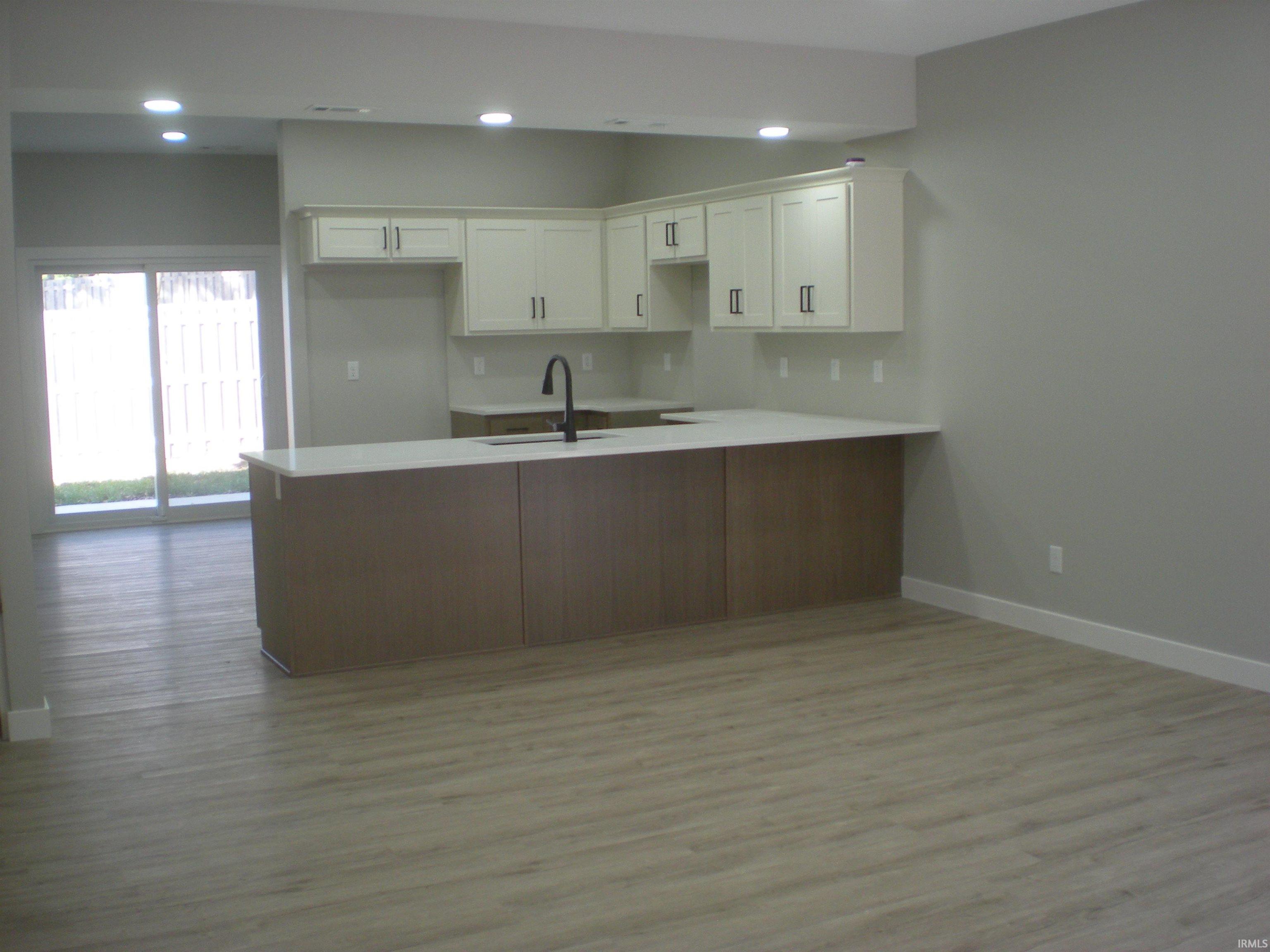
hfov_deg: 49.0
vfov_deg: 37.7
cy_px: 476
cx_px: 635
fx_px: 1394
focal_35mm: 38
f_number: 3.1
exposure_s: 1/58
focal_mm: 6.3
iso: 132
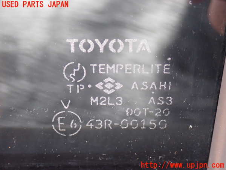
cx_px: 113
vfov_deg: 21.9
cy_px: 85
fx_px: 437
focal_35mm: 67
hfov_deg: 29.0
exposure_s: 1/50
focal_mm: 11.88
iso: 800
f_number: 3.8
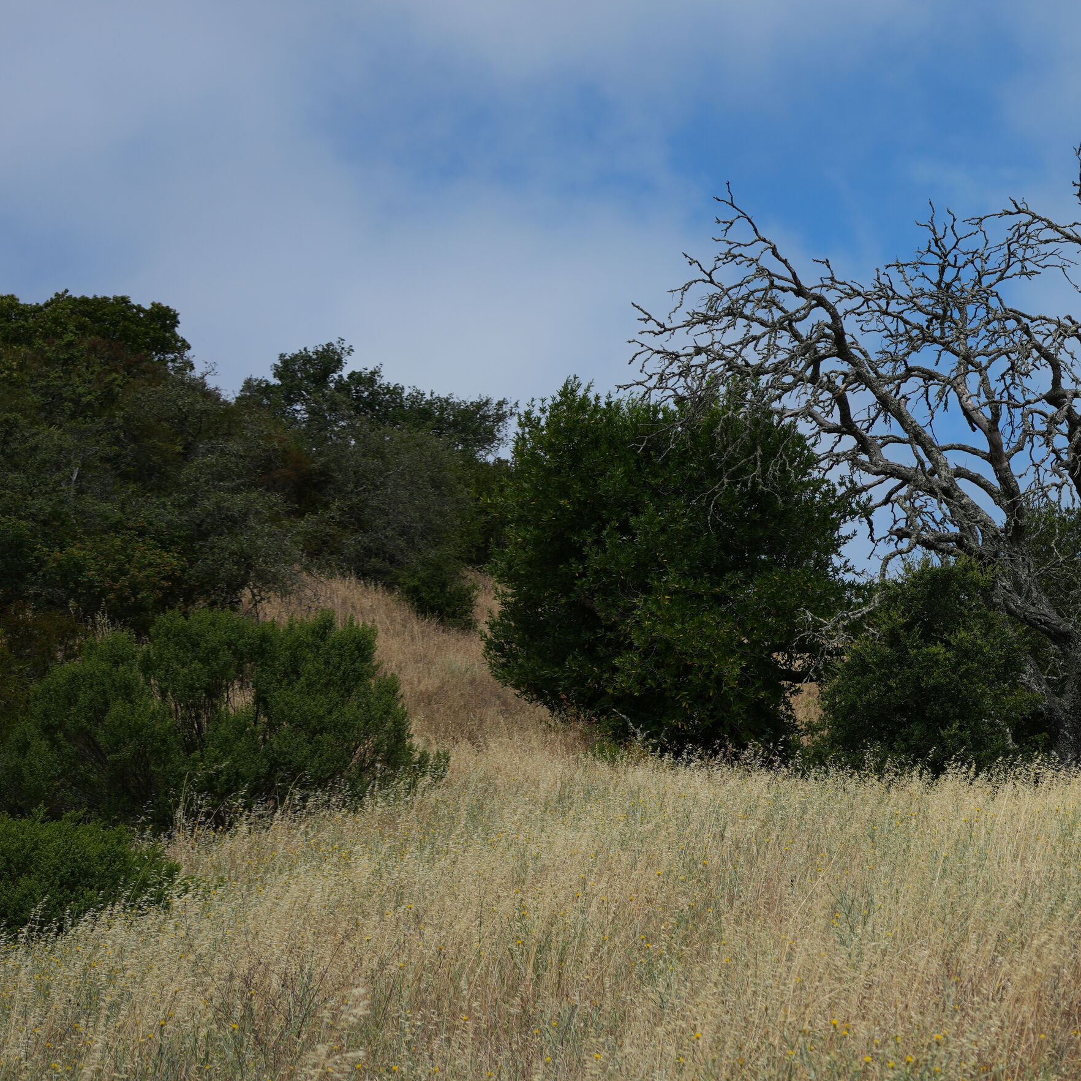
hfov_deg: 16.3
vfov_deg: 16.7
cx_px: 1172
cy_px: 533
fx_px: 3674
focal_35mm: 104
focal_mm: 50
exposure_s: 1/1250
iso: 125
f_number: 4.5
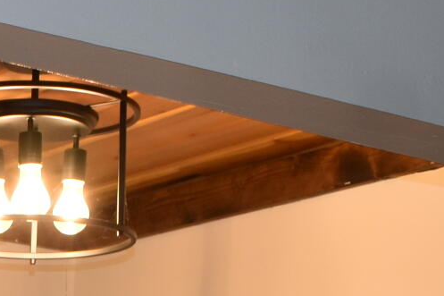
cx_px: -194
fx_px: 2010
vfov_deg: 7.6
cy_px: 799
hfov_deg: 12.1
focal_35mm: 163
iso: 200
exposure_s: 1/30
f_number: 5.6
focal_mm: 18
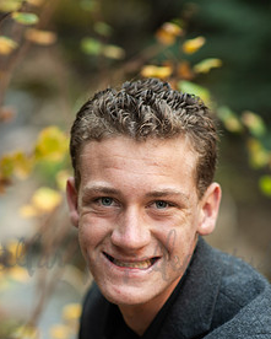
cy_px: 257
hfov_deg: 11.9
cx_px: 140
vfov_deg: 14.7
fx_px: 1303
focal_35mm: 130
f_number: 2
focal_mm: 85
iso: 250
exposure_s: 1/200
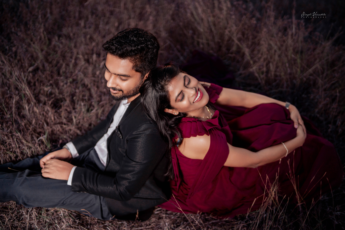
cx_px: 172
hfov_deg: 54.4
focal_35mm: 35
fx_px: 335
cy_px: 115
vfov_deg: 37.9
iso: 100
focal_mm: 35
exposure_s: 1/2500
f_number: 1.4
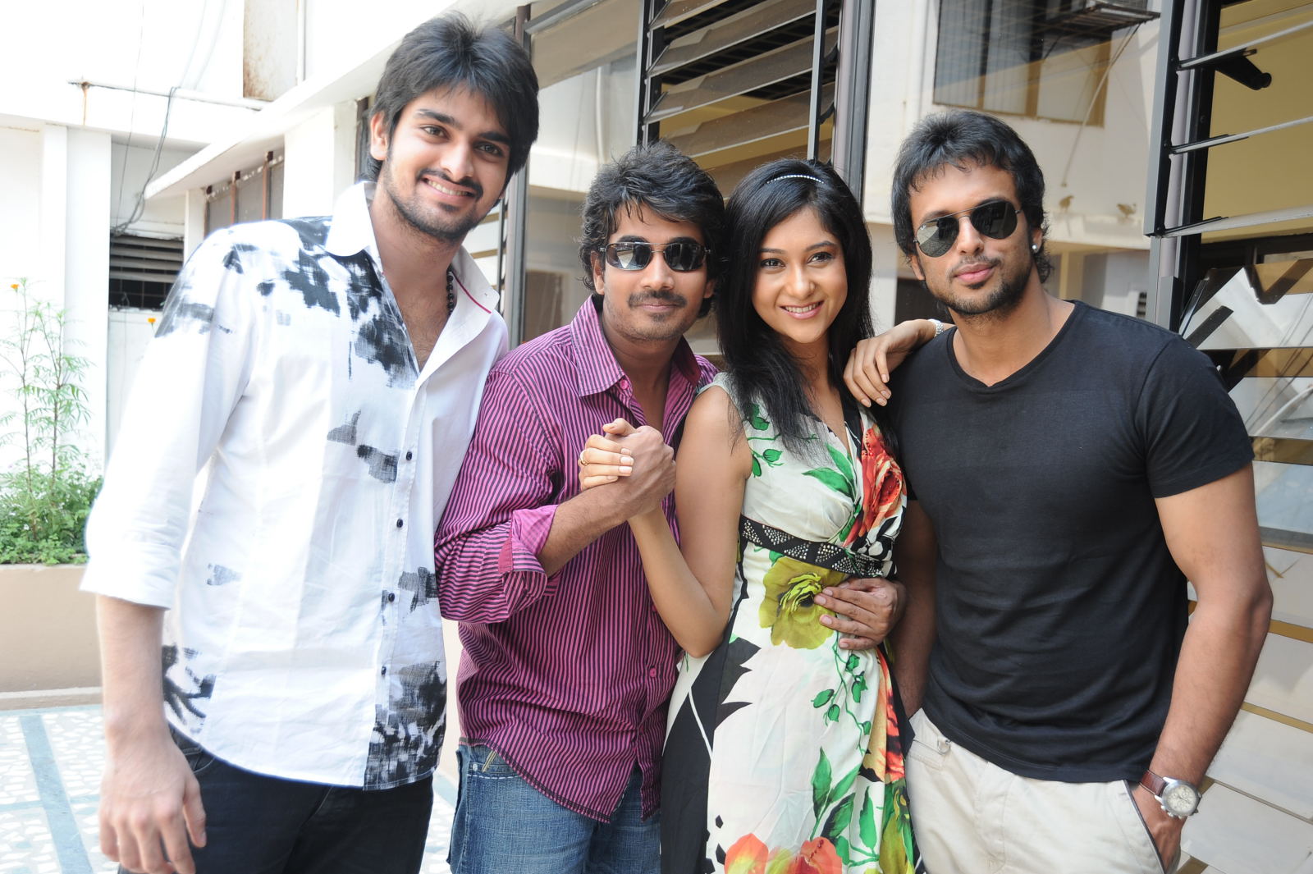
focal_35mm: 38
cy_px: 437
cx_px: 656
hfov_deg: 50.7
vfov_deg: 35.0
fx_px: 1385
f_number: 5.6
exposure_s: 1/125
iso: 320
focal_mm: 38
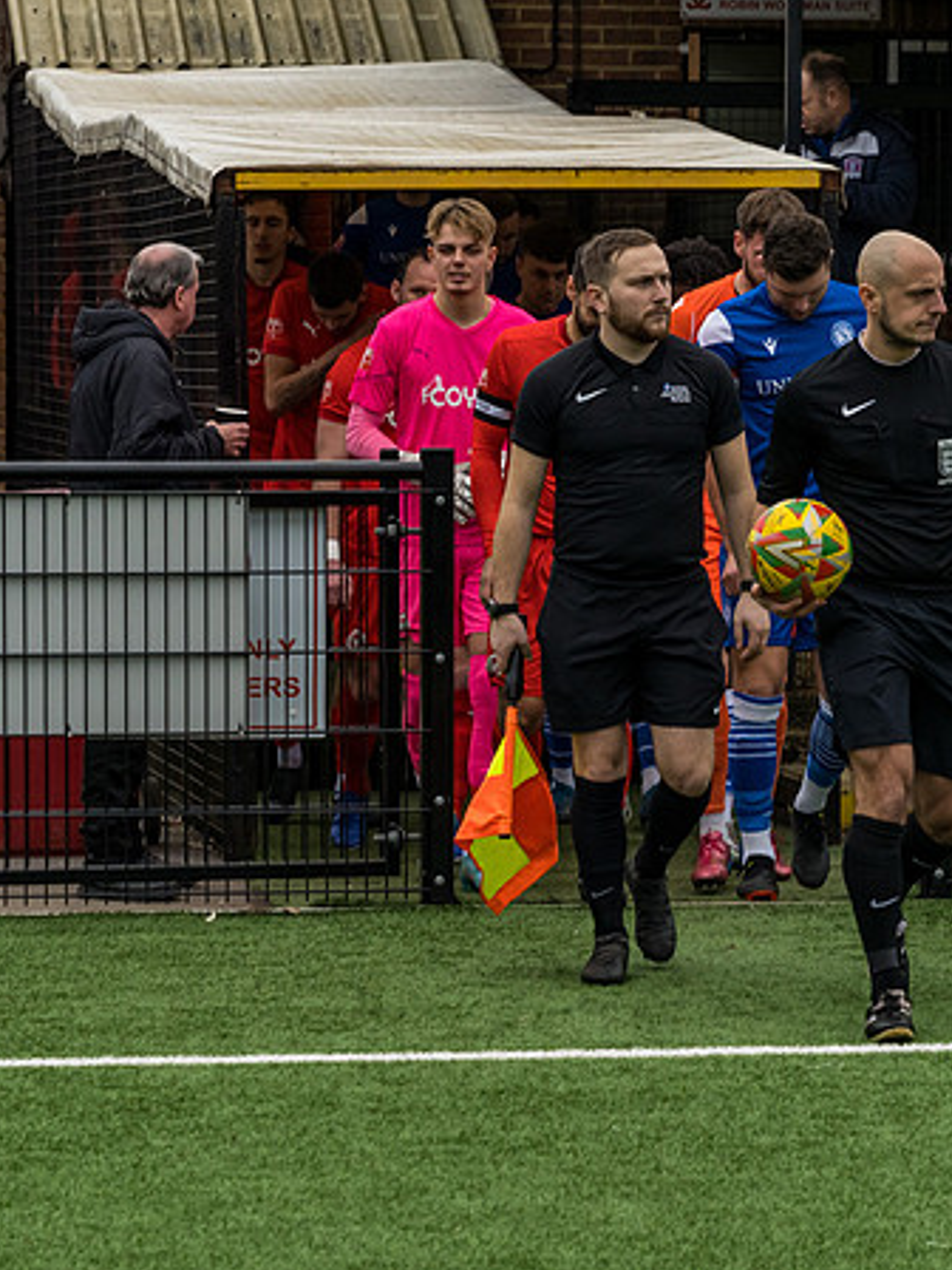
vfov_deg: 11.2
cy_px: 633
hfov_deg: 8.4
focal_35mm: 176
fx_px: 6454
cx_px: 804
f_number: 8
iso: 1000
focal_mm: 105
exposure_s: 1/500
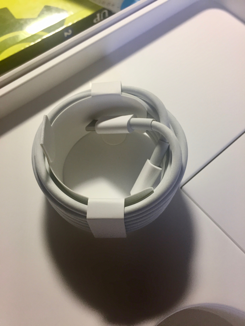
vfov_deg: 61.7
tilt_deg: -67.6
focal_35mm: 29
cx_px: 122
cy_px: 163
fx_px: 274
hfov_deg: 48.2
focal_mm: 4.15
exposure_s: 1/30
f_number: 2.2
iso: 50
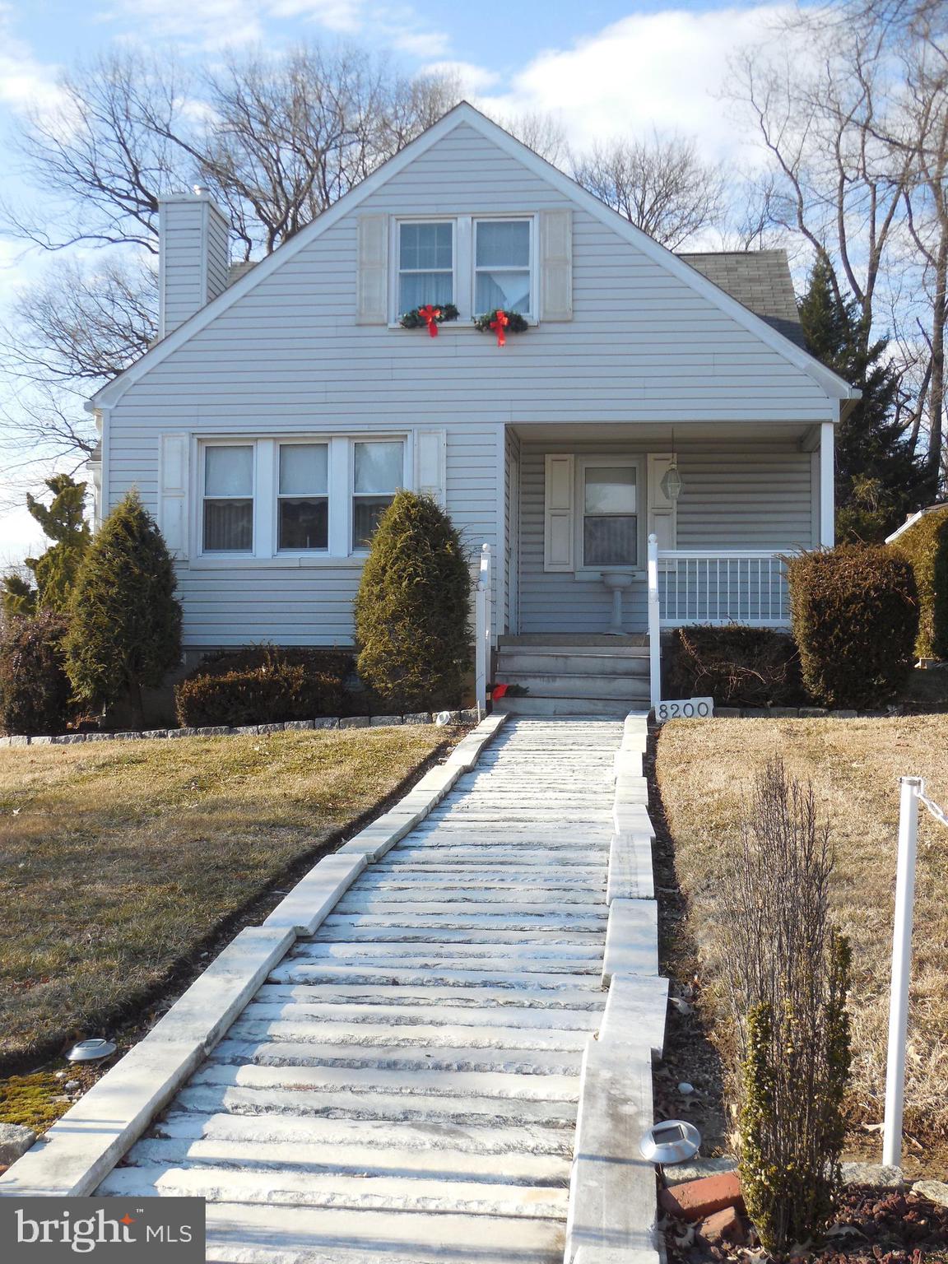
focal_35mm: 46
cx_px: 474
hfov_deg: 31.5
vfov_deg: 41.2
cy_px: 632
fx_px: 1680
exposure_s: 1/500
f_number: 3.8
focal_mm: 8.2
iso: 125
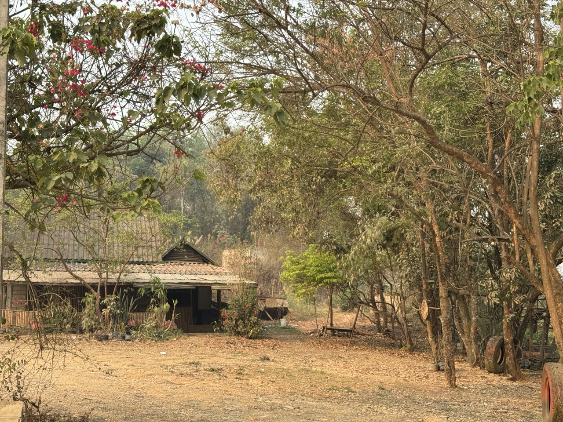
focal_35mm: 48
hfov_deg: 39.7
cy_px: 211
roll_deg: +0.8
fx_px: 781
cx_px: 282
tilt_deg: +9.0
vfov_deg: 30.3
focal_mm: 6.76
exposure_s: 1/1094
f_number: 1.78
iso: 64
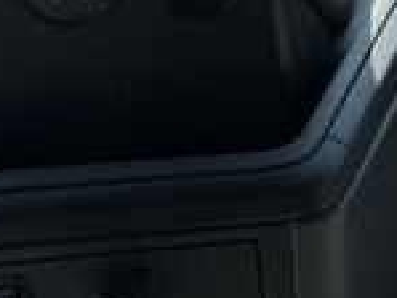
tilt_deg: -39.5
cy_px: 112
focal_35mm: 129
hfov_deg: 14.4
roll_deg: -3.5
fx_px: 1481
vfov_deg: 11.5
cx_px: 557
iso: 80
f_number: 1.78
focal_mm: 6.76
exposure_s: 1/1211
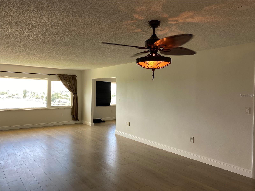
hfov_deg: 67.3
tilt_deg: -0.3
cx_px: 128
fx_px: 192
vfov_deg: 53.1
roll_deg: -0.7
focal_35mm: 26
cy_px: 96
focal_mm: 4.25
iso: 50
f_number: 1.8
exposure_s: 1/120
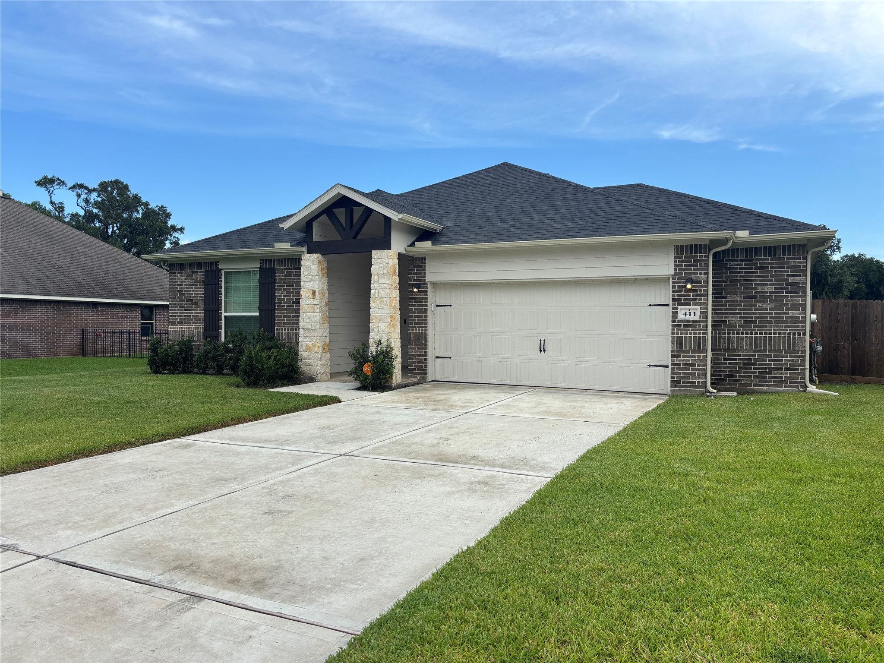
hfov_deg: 67.3
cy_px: 332
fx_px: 664
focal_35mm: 26
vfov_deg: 53.1
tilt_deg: -2.0
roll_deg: -0.4
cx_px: 442
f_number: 1.6
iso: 50
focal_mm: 5.96
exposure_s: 1/2451
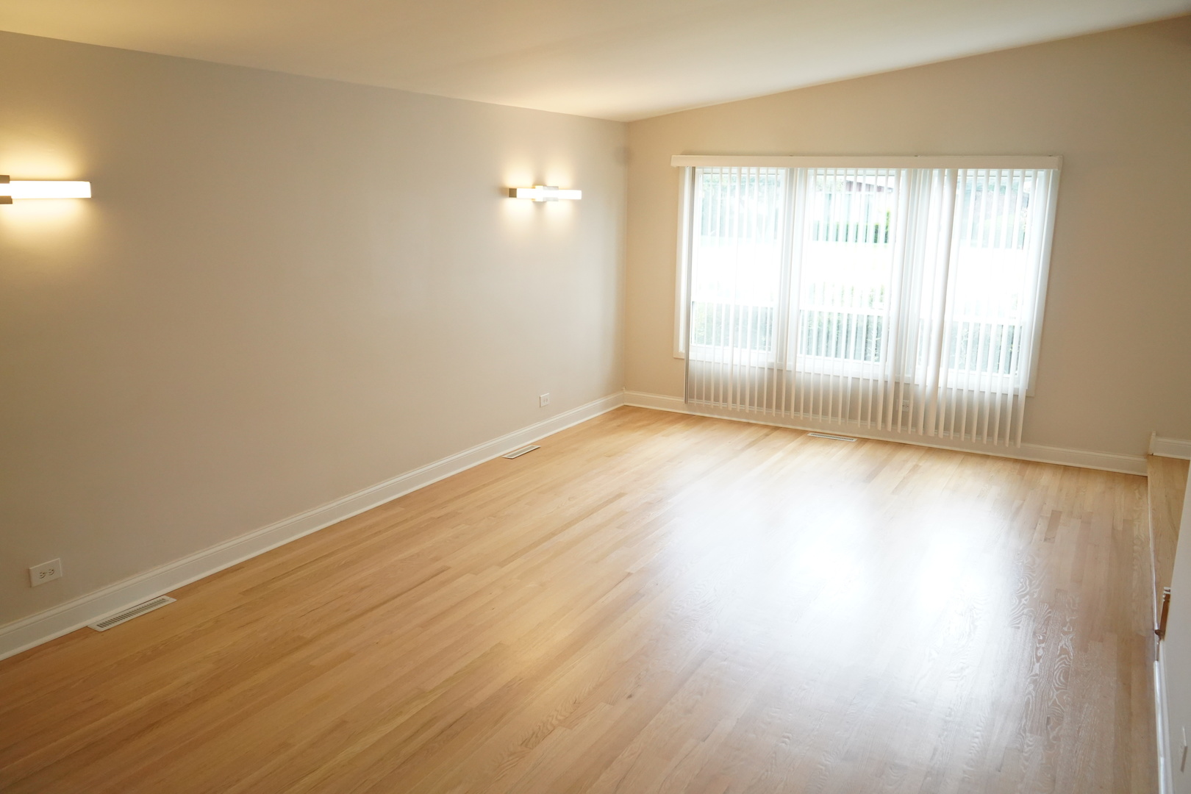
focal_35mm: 28
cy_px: 397
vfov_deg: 46.4
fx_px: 926
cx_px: 596
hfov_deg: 65.5
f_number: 5
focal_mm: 28
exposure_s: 1/640
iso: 5000
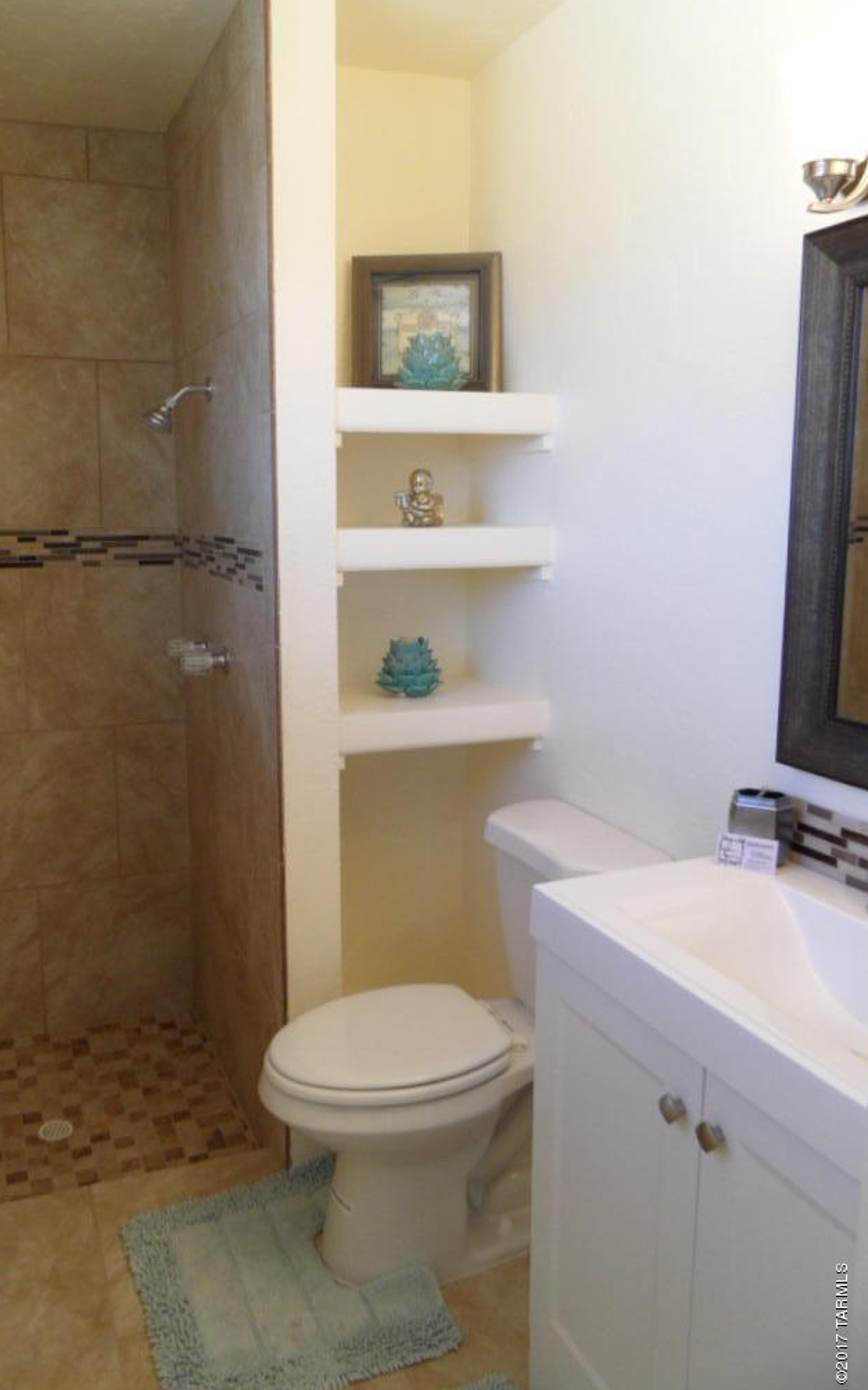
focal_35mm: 26
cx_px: 348
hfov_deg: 47.3
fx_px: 984
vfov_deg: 70.4
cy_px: 681
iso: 200
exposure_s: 1/30
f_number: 3.2
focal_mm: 3.9
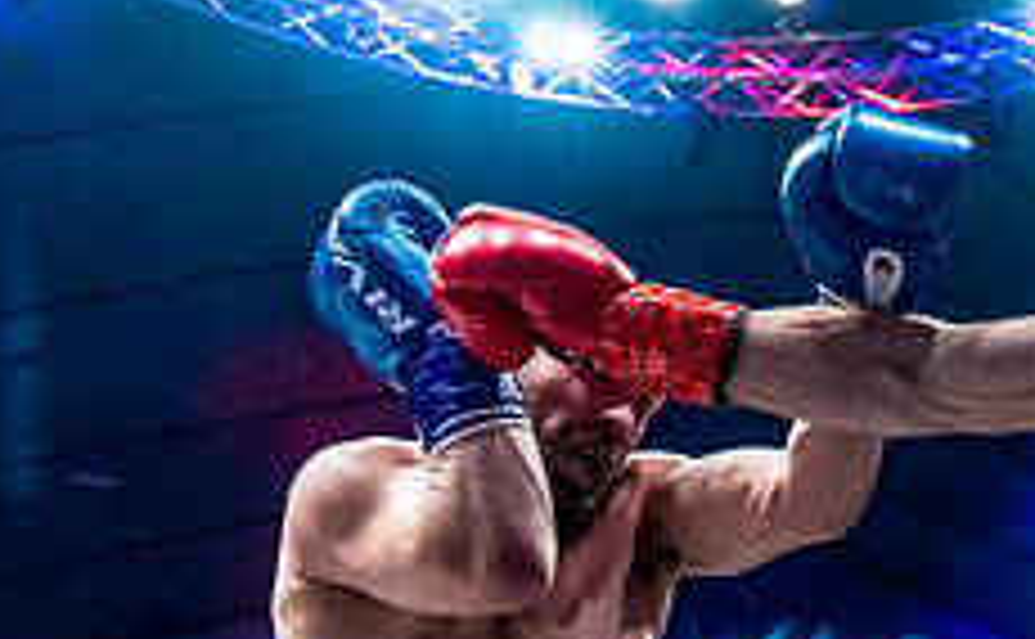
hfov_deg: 29.2
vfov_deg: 20.1
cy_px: 369
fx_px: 1799
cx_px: 1117
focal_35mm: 64
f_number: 4
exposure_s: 1/1000
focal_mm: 24
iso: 4000
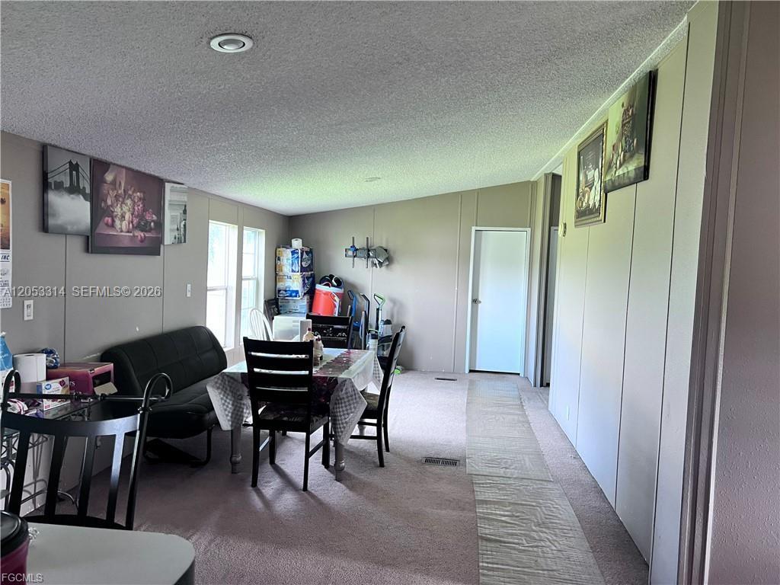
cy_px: 292
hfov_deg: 67.3
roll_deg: -2.3
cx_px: 390
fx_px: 586
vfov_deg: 53.1
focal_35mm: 26
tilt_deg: -3.2
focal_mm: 5.7
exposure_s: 1/65
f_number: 1.5
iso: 125
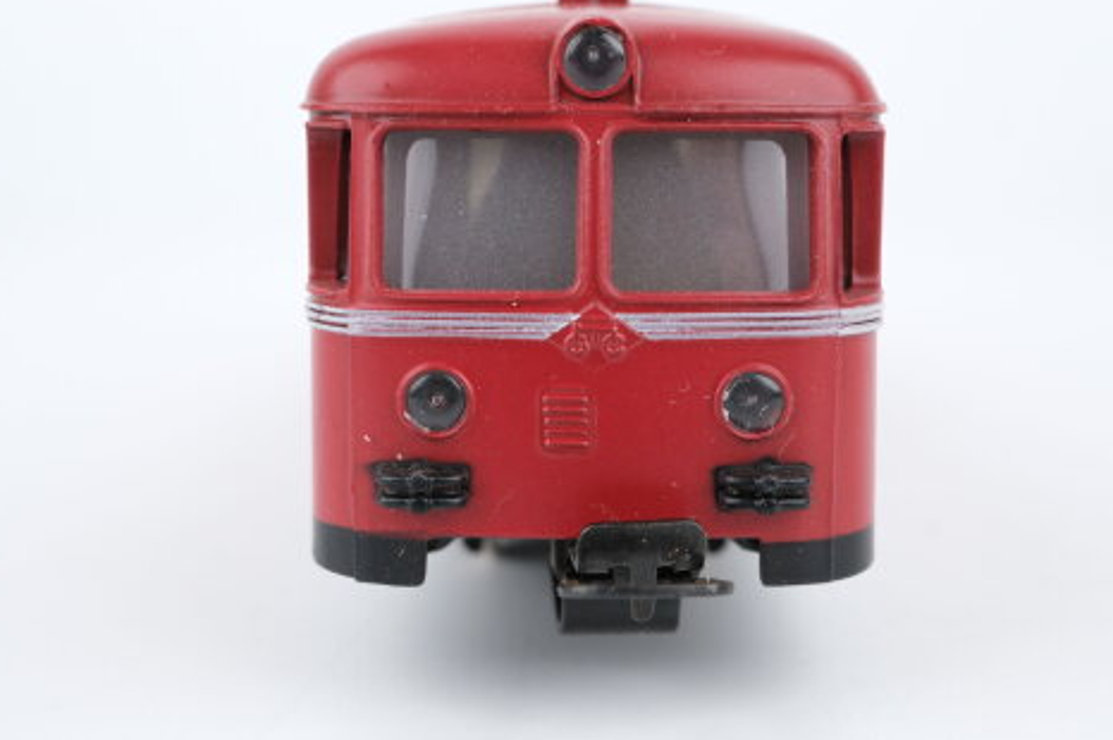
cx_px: 571
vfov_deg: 23.3
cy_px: 351
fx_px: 1792
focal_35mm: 58
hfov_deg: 34.5
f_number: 9
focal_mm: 30
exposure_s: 1/125
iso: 400
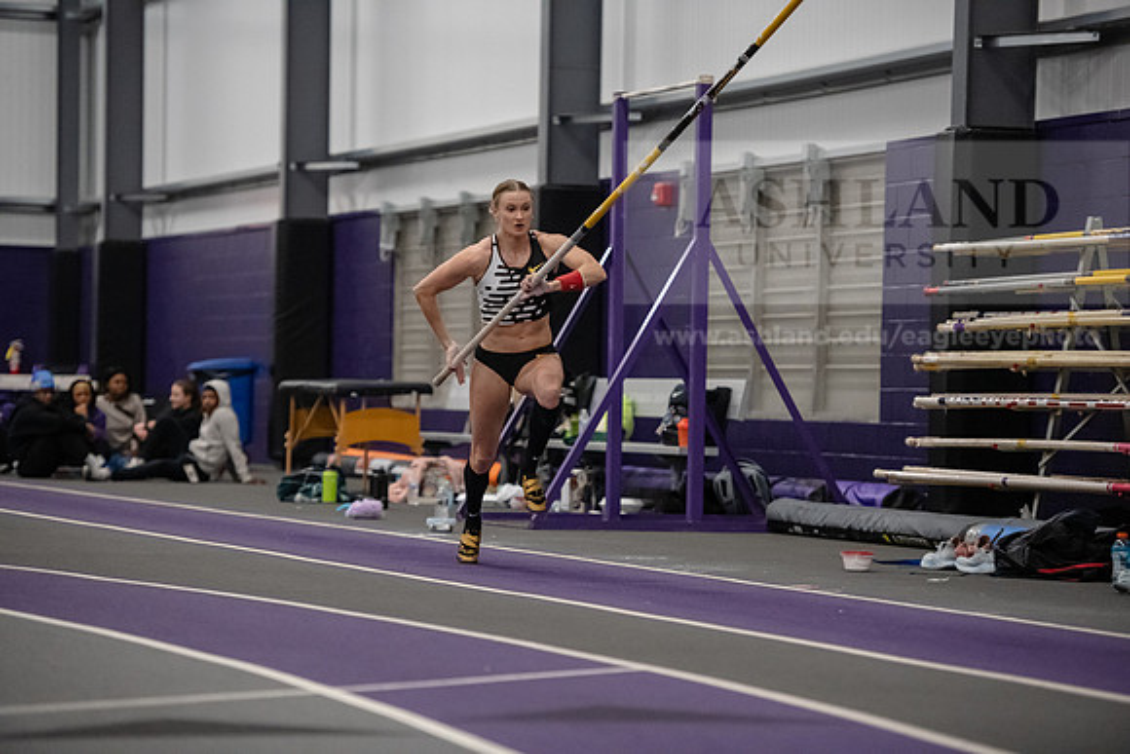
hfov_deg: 14.7
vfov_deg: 9.8
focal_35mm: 140
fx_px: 4395
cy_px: 377
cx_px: 565
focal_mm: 140
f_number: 2.8
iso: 6400
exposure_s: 1/800
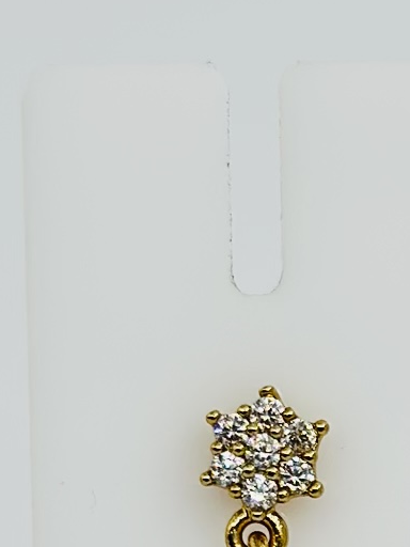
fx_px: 2985
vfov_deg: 10.3
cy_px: 603
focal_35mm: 189
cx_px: 502
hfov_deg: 7.8
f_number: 1.78
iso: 80
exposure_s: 1/1050
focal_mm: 6.86
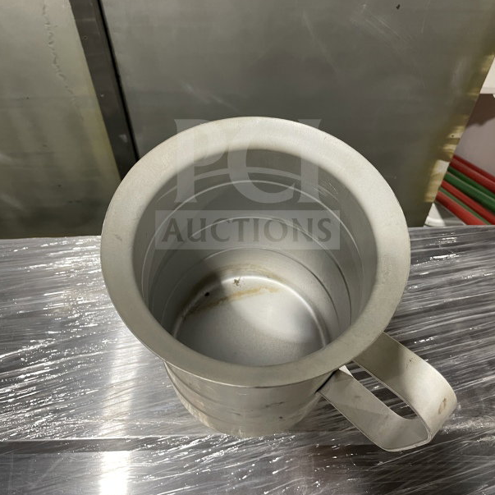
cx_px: 247
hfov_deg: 52.5
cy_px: 184
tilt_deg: -47.2
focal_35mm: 31
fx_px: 502
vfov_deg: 52.0
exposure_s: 1/60
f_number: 1.6
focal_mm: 4.2
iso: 125
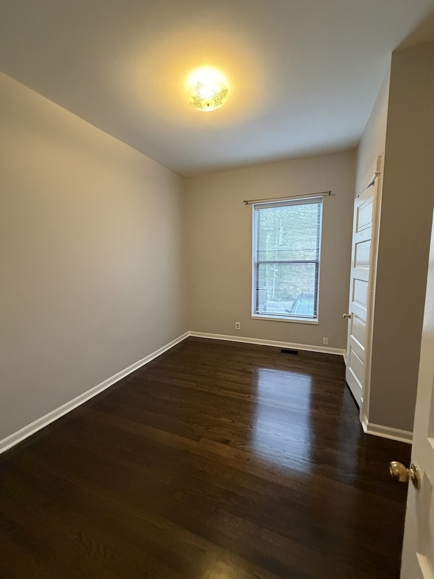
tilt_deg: -6.5
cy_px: 290
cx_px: 217
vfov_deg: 102.1
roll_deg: +1.3
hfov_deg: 85.7
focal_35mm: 14
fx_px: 234
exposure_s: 1/60
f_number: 2.2
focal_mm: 2.22
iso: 640
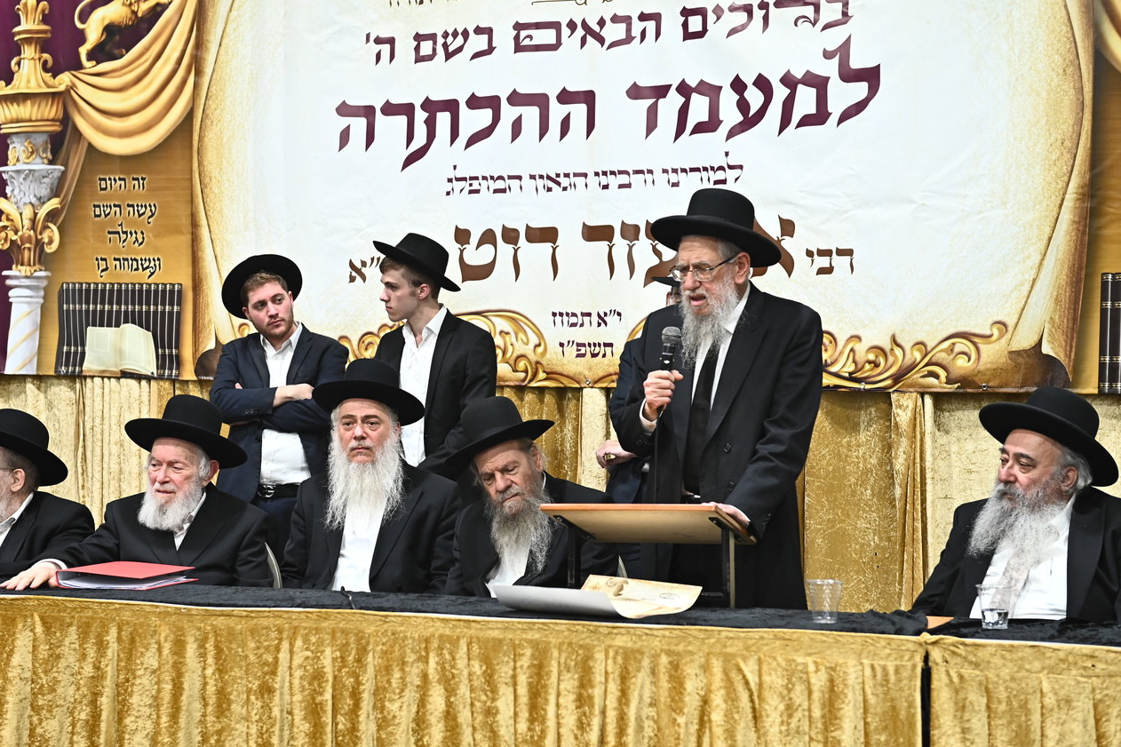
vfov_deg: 22.3
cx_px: 540
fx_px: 1899
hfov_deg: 32.9
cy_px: 391
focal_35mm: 61
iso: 1600
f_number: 3.5
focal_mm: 55
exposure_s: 1/200
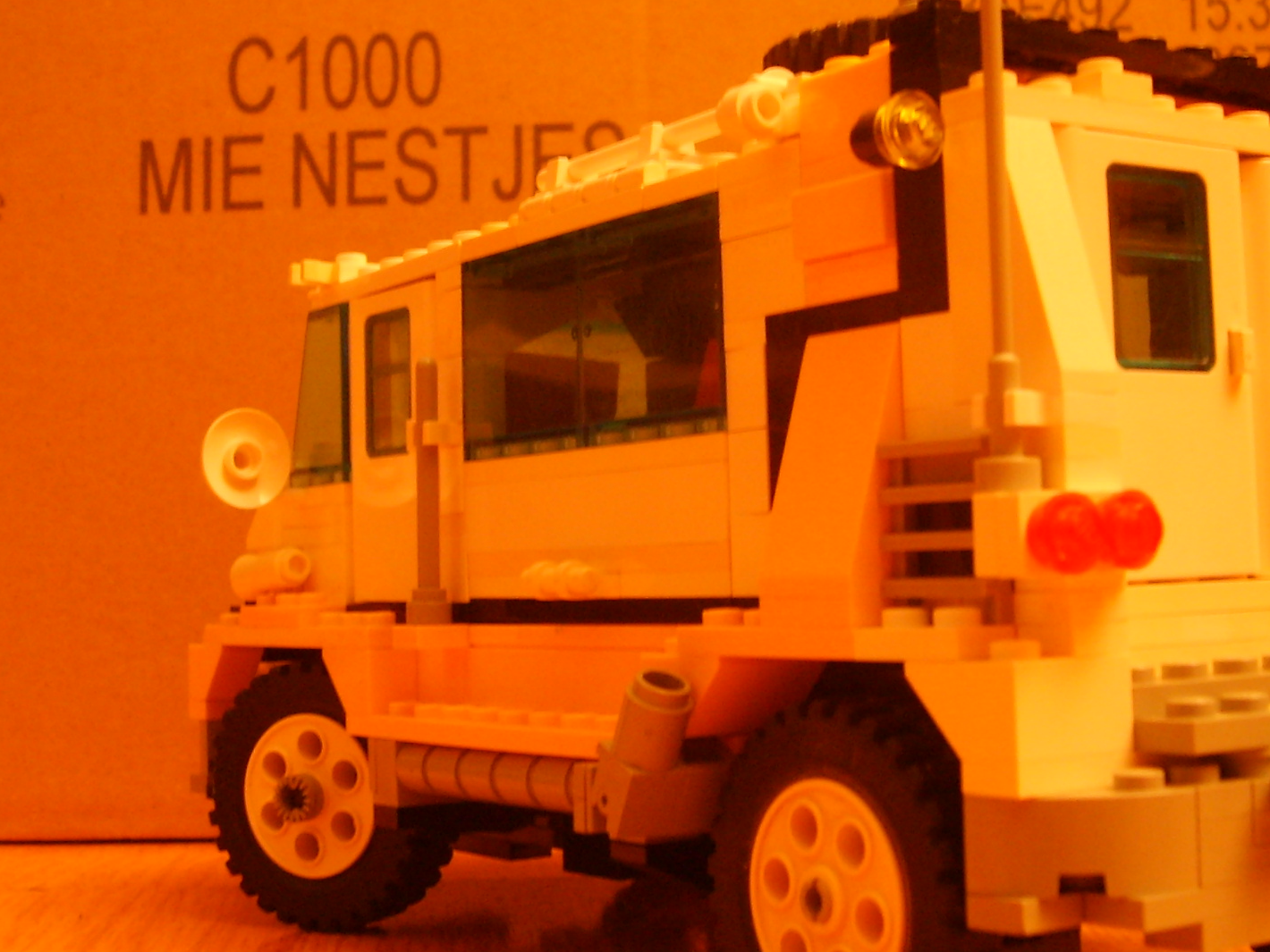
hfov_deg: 34.3
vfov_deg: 26.1
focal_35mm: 56
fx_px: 2055
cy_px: 451
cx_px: 720
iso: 139
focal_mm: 5.8
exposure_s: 1/3
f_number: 2.8
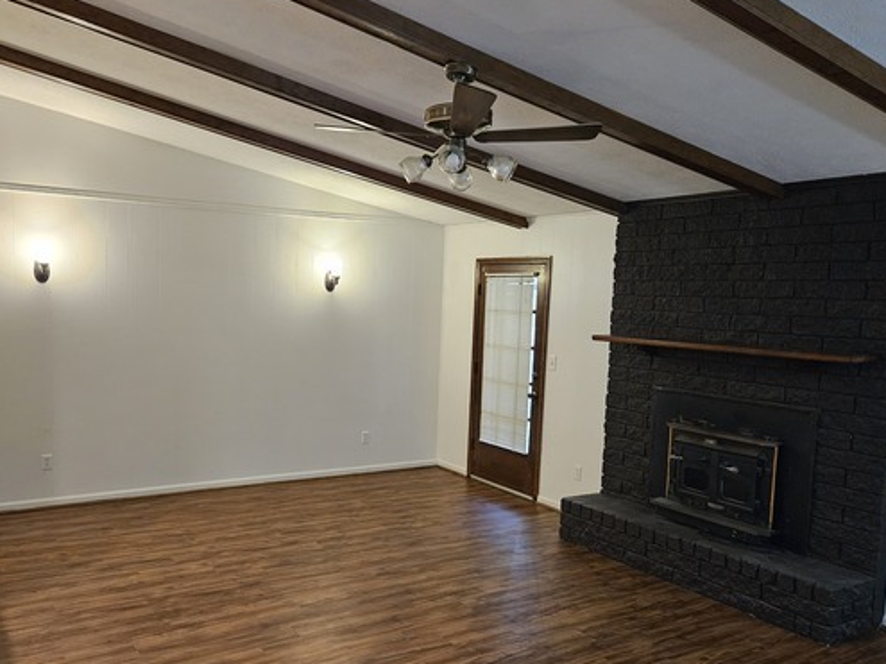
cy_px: 370
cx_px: 407
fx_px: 793
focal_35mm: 31
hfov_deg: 58.3
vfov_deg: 45.3
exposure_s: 1/120
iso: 1000
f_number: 1.8
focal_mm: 5.4
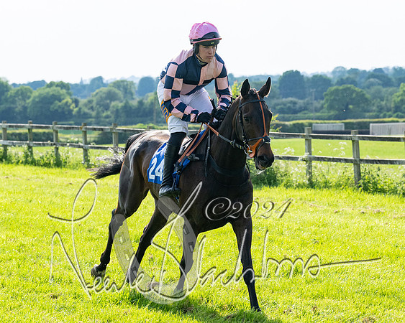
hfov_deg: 10.8
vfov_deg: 8.7
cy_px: 126
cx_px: 202
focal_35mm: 178
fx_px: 2138
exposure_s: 1/2000
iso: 400
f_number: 5
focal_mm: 87
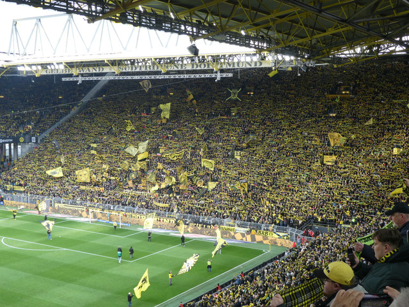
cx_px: 204
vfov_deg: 30.9
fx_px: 555
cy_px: 154
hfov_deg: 40.4
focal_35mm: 47
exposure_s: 1/80
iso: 125
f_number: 4
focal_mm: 8.4
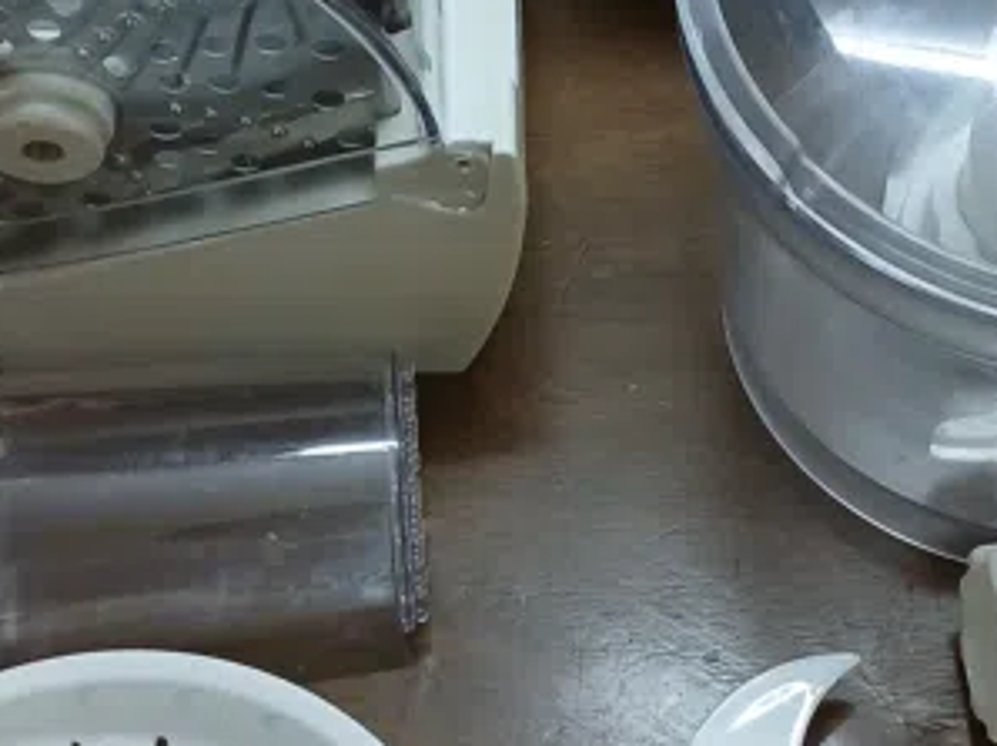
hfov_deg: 33.0
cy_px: 77
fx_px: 1669
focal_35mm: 58
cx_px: 659
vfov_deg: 24.5
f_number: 1.8
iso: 200
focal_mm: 3.98
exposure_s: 1/50
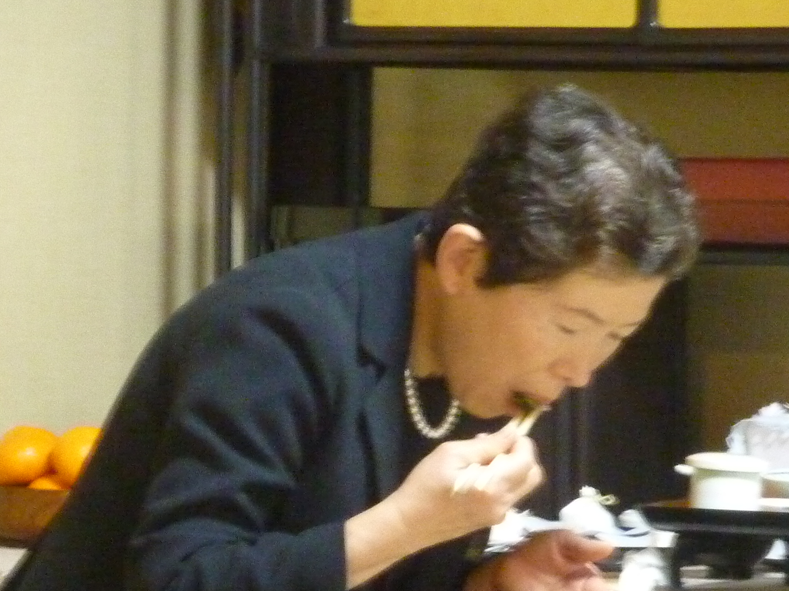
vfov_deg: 5.4
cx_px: 378
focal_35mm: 274
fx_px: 6245
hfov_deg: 7.2
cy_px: 321
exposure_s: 1/15
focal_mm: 21
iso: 800
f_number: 4.4
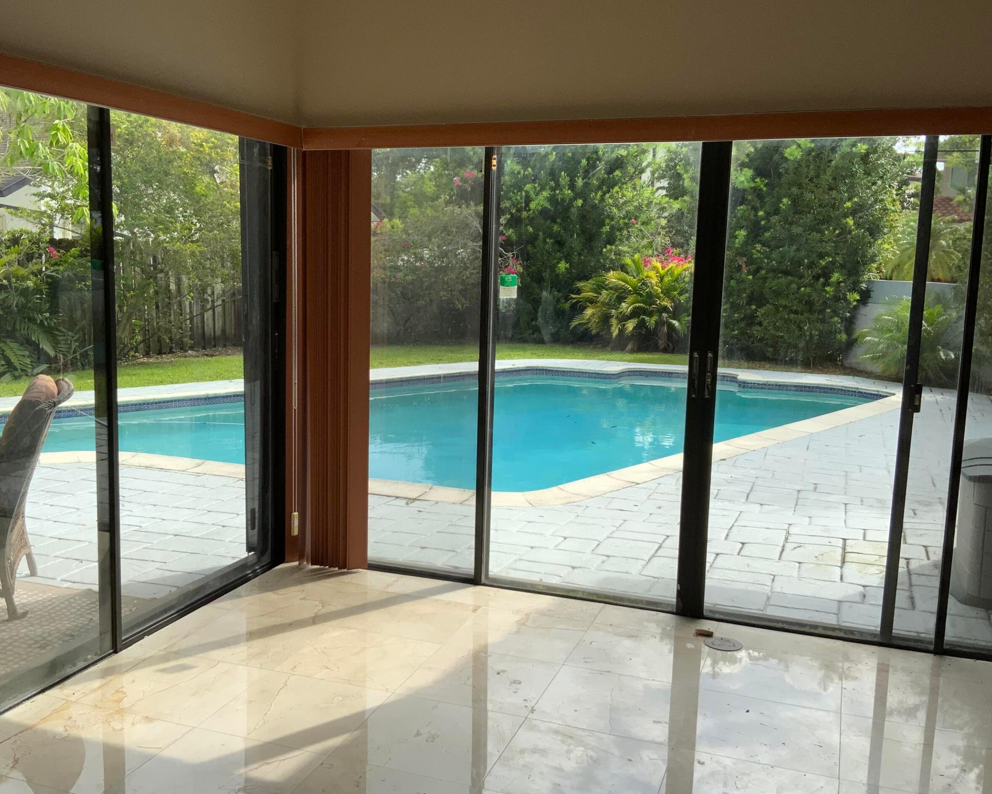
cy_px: 406
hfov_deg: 50.2
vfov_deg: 41.2
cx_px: 439
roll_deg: -2.7
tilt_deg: -10.0
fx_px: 1057
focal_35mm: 36
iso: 16
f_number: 1.8
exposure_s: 1/829
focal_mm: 3
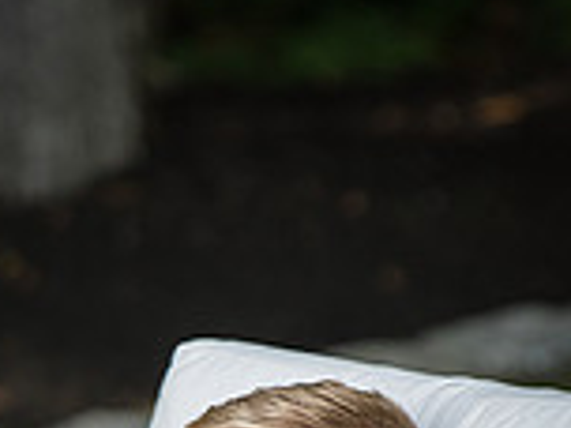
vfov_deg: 1.7
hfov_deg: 2.3
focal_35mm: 853
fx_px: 14070
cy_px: 672
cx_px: 26
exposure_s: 1/800
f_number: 4
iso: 200
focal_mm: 200
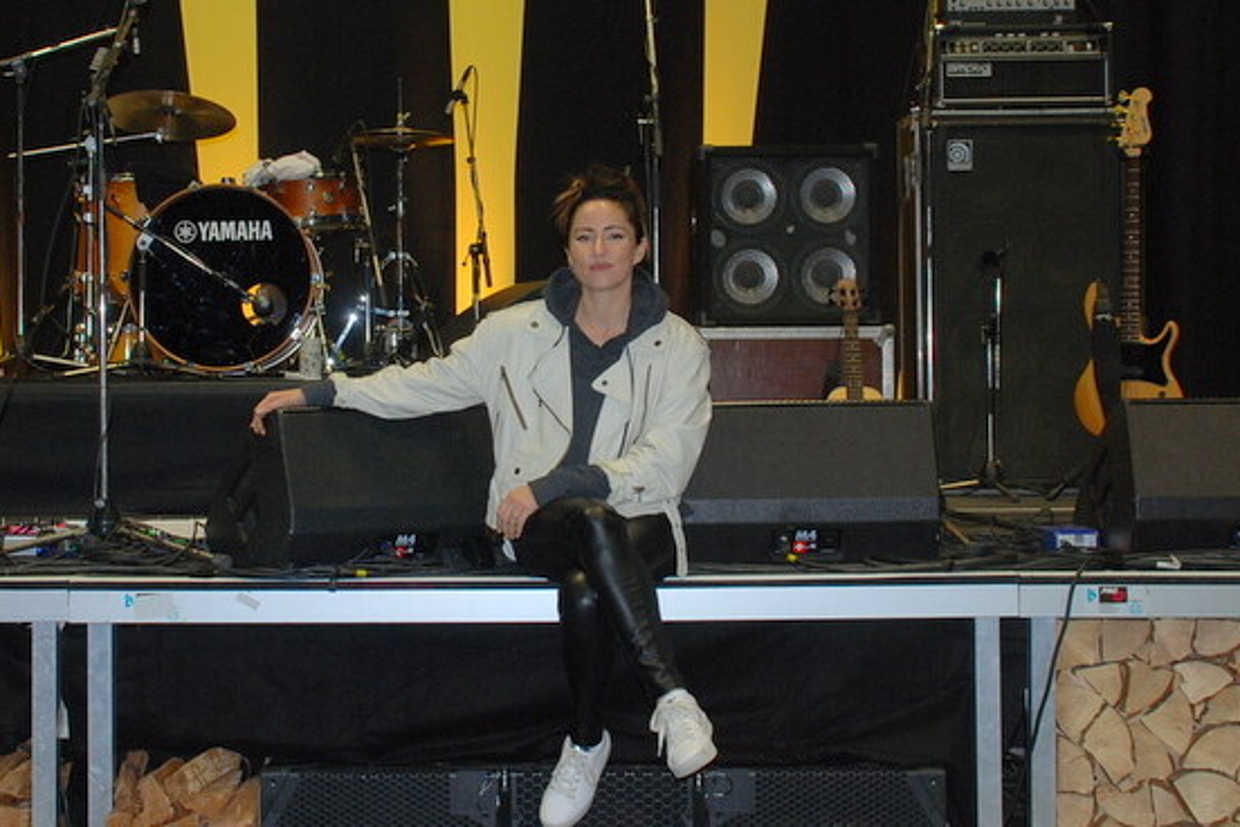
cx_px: 478
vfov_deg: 26.4
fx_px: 1757
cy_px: 291
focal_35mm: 51
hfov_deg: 38.7
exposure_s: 1/60
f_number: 4
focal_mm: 26
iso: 320
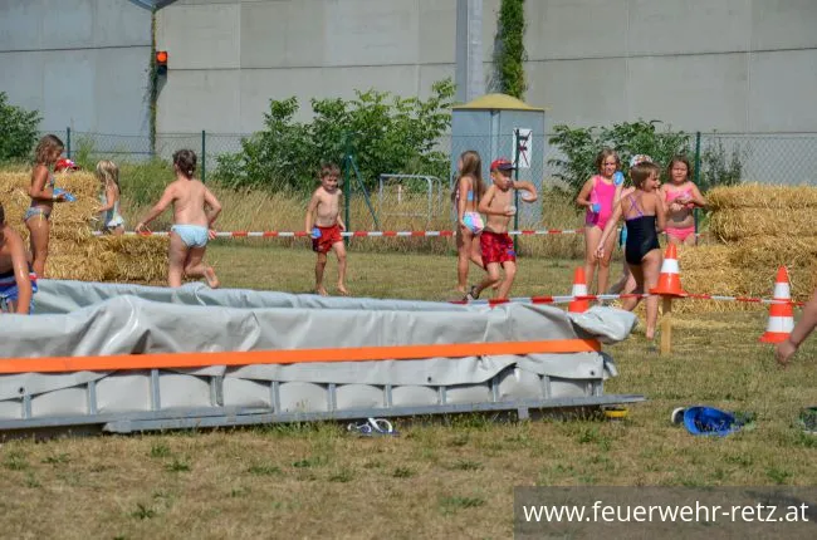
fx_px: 3566
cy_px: 270
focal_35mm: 158
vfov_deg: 8.7
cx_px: 408
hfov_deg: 13.1
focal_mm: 105
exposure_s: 1/320
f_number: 9
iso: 100
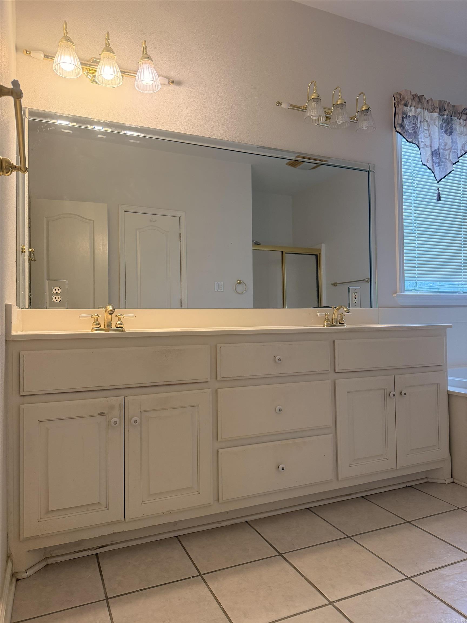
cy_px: 312
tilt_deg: +0.4
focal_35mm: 24
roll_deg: +0.9
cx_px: 234
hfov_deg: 56.8
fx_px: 432
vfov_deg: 71.6
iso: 200
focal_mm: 6.76
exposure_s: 1/184
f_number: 1.78
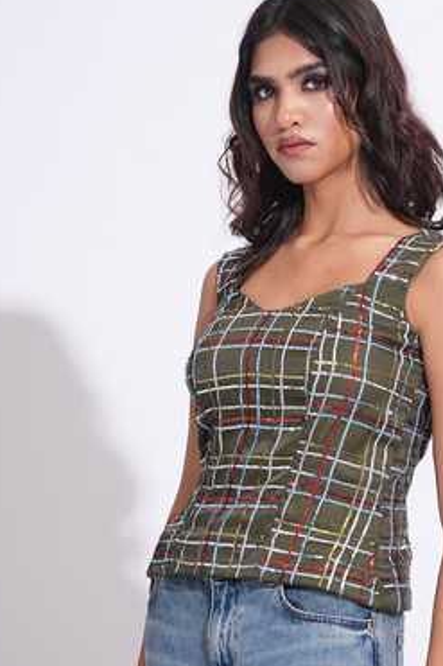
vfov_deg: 10.1
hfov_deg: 6.7
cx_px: 287
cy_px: 419
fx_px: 3769
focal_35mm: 204
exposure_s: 1/125
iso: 200
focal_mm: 144
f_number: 7.1
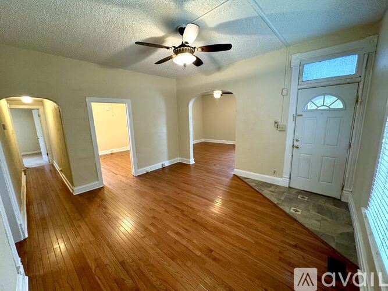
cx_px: 194
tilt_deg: -11.9
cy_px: 146
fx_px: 157
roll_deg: +1.9
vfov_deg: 85.7
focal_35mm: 14
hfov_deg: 102.1
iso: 400
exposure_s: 1/60
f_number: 2.2
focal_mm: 2.22
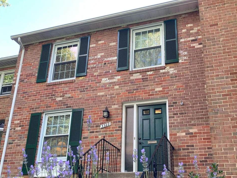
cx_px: 120
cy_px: 116
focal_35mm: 38
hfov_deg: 49.0
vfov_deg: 37.4
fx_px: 260
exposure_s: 1/120
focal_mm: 3.99
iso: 50
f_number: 1.8
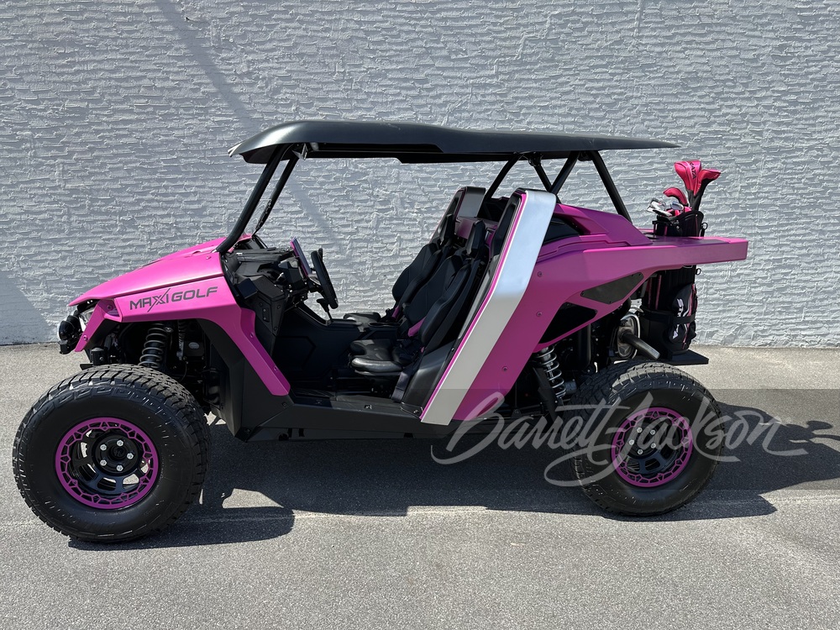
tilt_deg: -10.9
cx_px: 420
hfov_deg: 71.6
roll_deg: -1.3
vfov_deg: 56.8
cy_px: 315
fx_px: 582
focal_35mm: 24
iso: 80
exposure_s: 1/2299
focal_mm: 6.86
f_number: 1.78
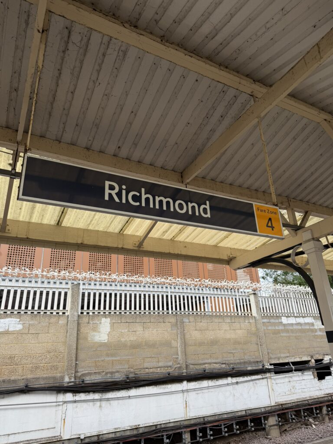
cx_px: 166
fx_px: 308
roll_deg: +3.3
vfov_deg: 71.6
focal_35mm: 24
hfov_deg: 56.8
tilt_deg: +23.7
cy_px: 222
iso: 80
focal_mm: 6.76
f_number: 1.78
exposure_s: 1/1522
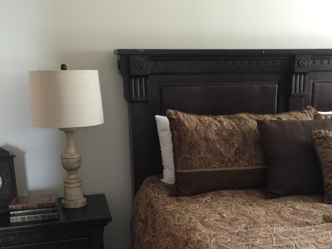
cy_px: 175
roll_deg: +0.1
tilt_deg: -15.6
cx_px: 189
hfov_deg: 43.7
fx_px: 412
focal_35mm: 43
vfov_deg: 33.2
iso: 80
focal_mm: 4.15
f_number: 2.2
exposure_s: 1/4
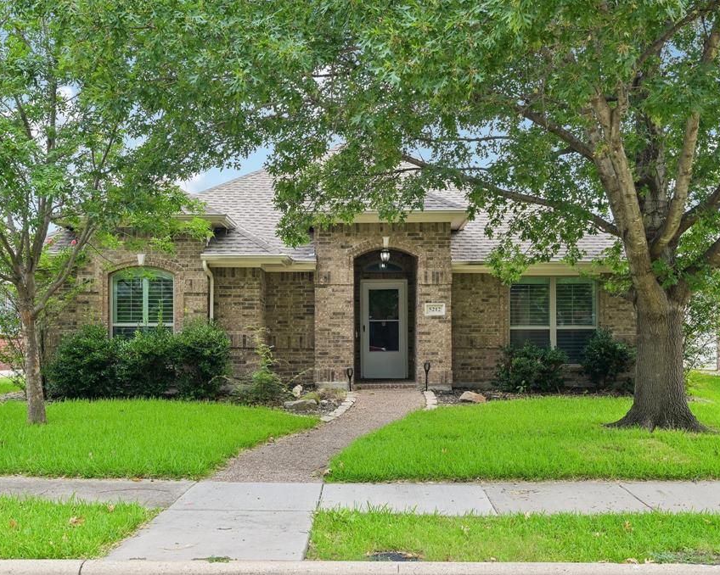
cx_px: 361
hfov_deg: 52.9
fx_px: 724
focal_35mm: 34
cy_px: 288
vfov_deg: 43.3
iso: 400
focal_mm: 30
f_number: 8
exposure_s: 1/200
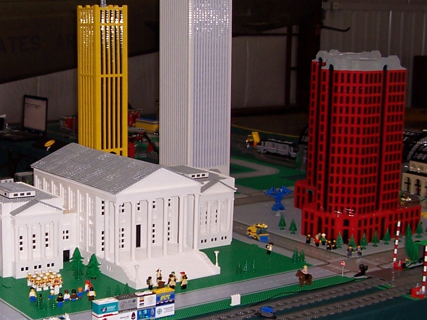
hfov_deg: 26.7
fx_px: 888
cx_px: 103
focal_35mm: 72
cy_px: 183
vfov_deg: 20.4
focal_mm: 5.6
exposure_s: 1/60
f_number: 2.7
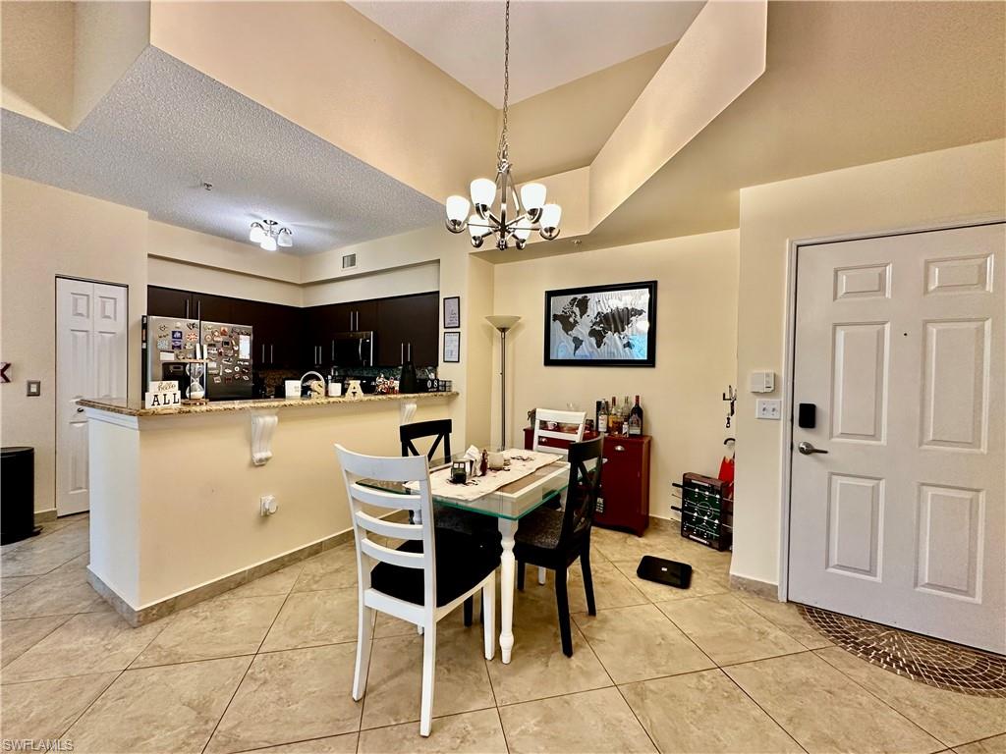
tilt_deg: -0.5
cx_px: 503
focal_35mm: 14
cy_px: 377
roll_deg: -1.2
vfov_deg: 85.7
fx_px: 407
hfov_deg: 102.1
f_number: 2.2
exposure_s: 1/60
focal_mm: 2.22
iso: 200
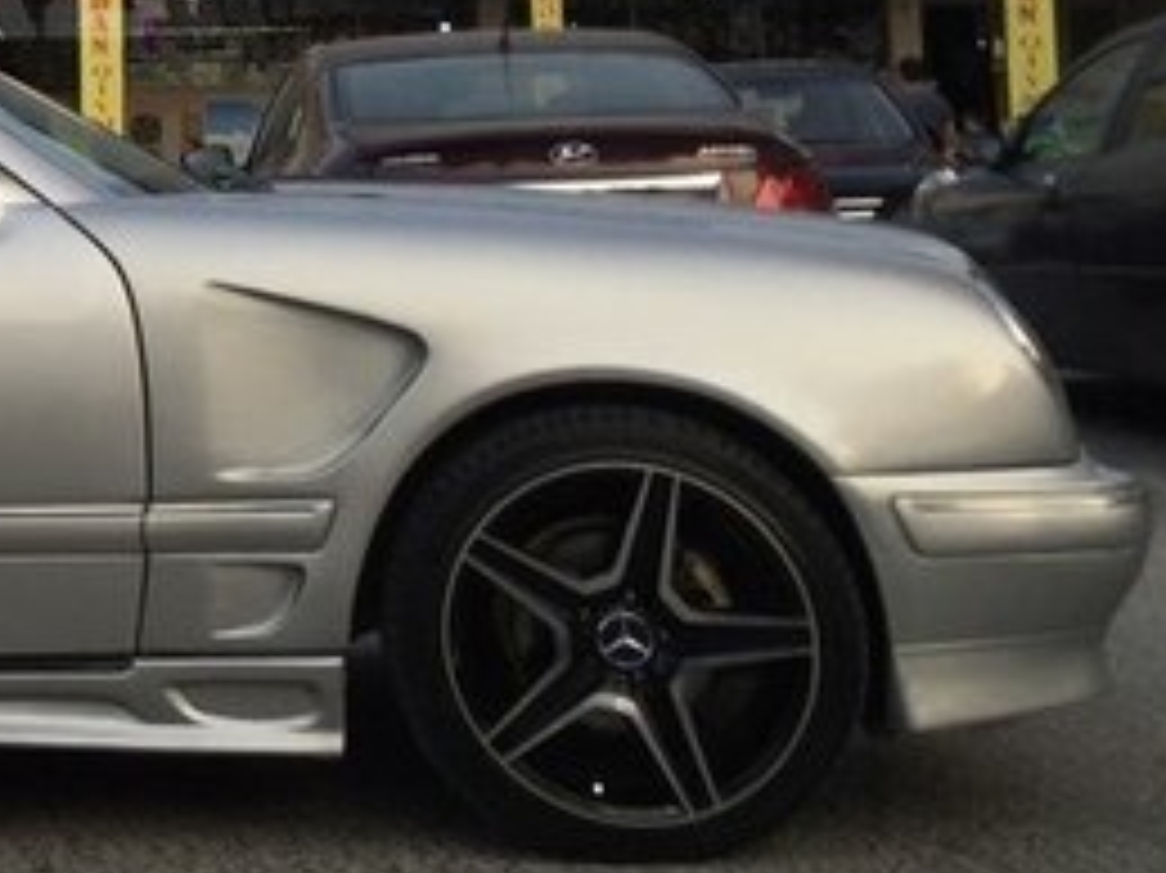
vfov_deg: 19.2
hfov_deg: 23.5
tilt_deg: +4.7
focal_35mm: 74
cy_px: -29
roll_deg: +0.0
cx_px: -315
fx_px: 2491
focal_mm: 4.15
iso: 32
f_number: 2.2
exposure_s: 1/260
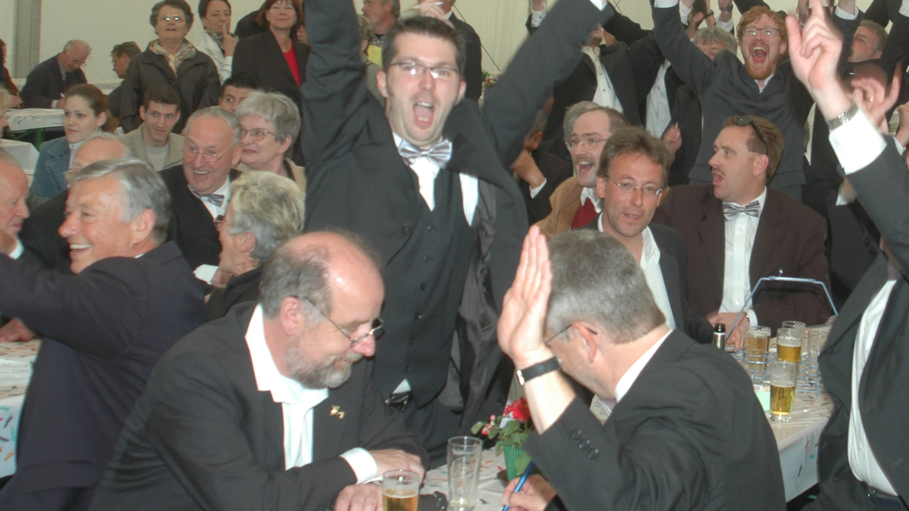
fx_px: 1567
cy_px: 117
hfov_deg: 31.8
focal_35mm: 65
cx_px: 667
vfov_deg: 18.4
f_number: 4.5
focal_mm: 28
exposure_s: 1/80
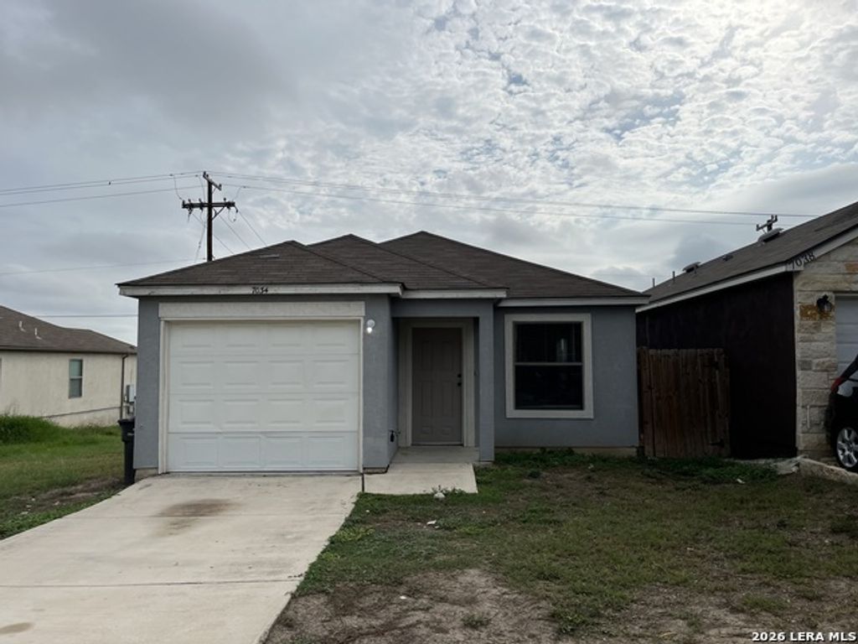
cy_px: 322
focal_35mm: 26
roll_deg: -0.2
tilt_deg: +2.6
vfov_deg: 53.1
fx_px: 644
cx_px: 429
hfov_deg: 67.3
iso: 50
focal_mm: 5.1
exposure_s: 1/10870
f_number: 1.6
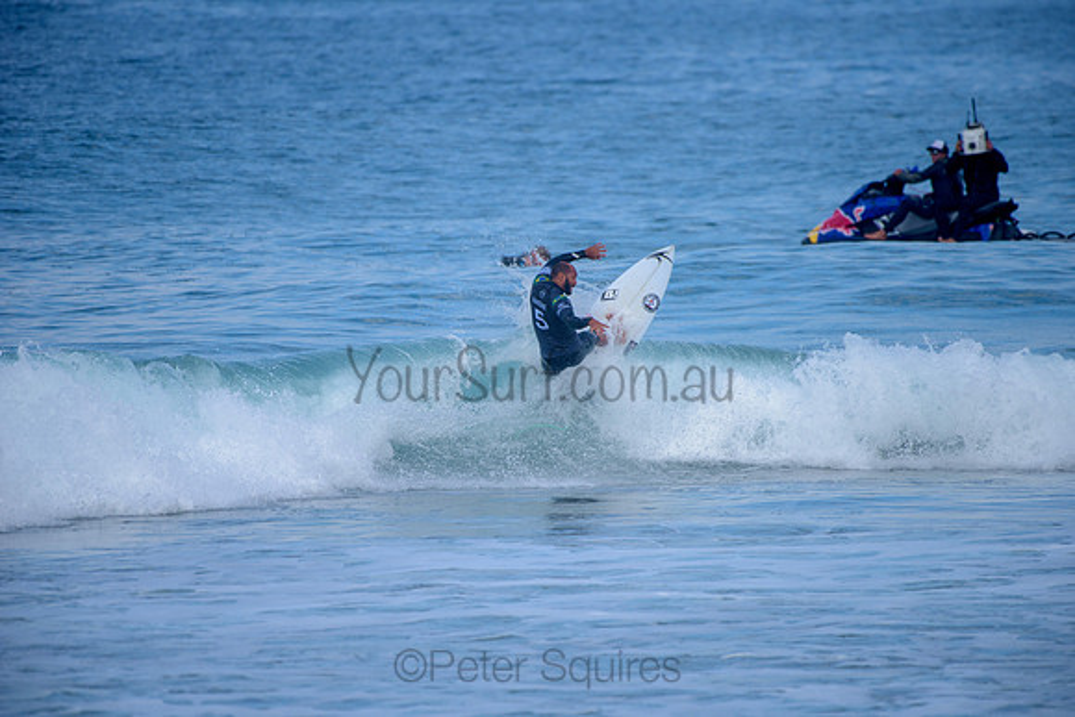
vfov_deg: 2.8
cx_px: 538
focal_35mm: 500
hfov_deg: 4.1
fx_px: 14936
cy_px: 358
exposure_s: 1/2000
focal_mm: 500
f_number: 5.6
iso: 200
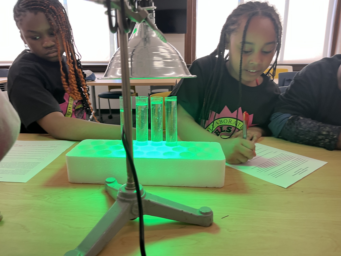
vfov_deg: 53.1
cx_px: 170
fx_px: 256
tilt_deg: -16.6
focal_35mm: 26
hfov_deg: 67.3
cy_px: 128
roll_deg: +0.3
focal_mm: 5.1
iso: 100
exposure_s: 1/60
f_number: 1.6
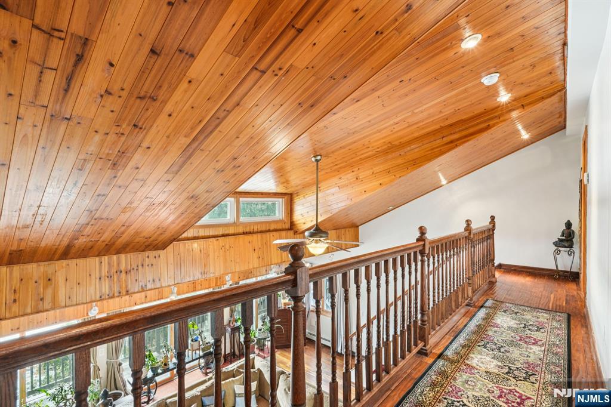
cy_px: 204
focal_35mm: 18
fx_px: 297
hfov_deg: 91.6
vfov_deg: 68.8
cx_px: 306
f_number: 9
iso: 400
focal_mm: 17.5
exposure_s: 1/3.33
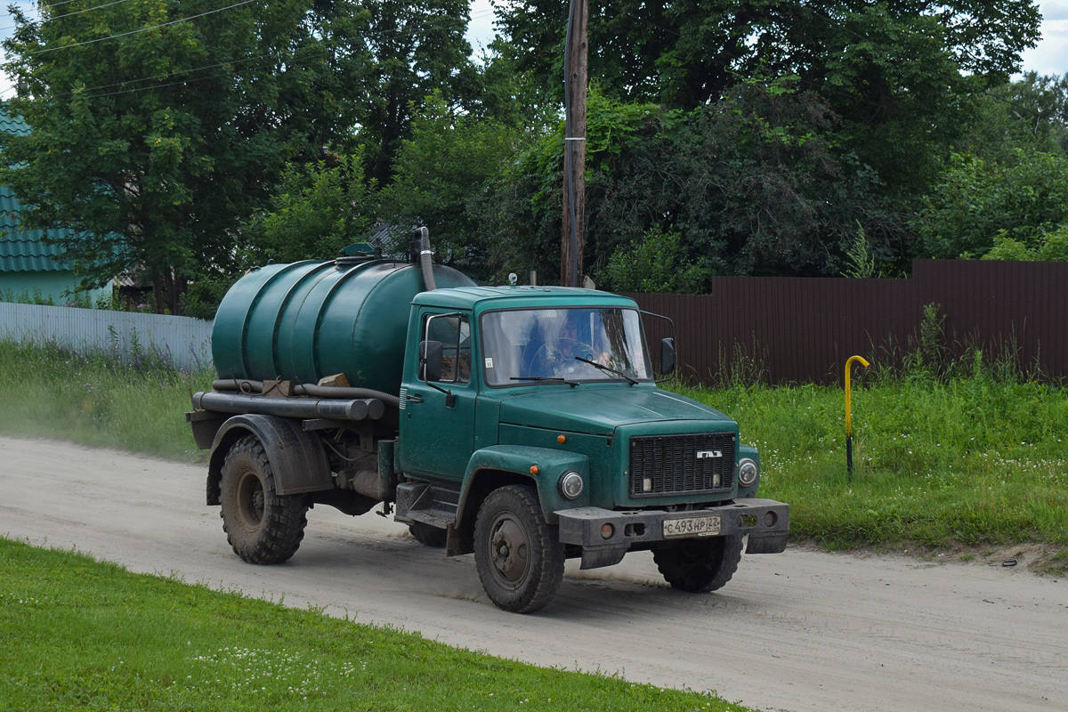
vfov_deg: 23.8
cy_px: 356
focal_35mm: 57
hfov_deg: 35.1
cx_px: 534
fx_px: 1691
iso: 400
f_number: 6.3
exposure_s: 1/800
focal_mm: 38
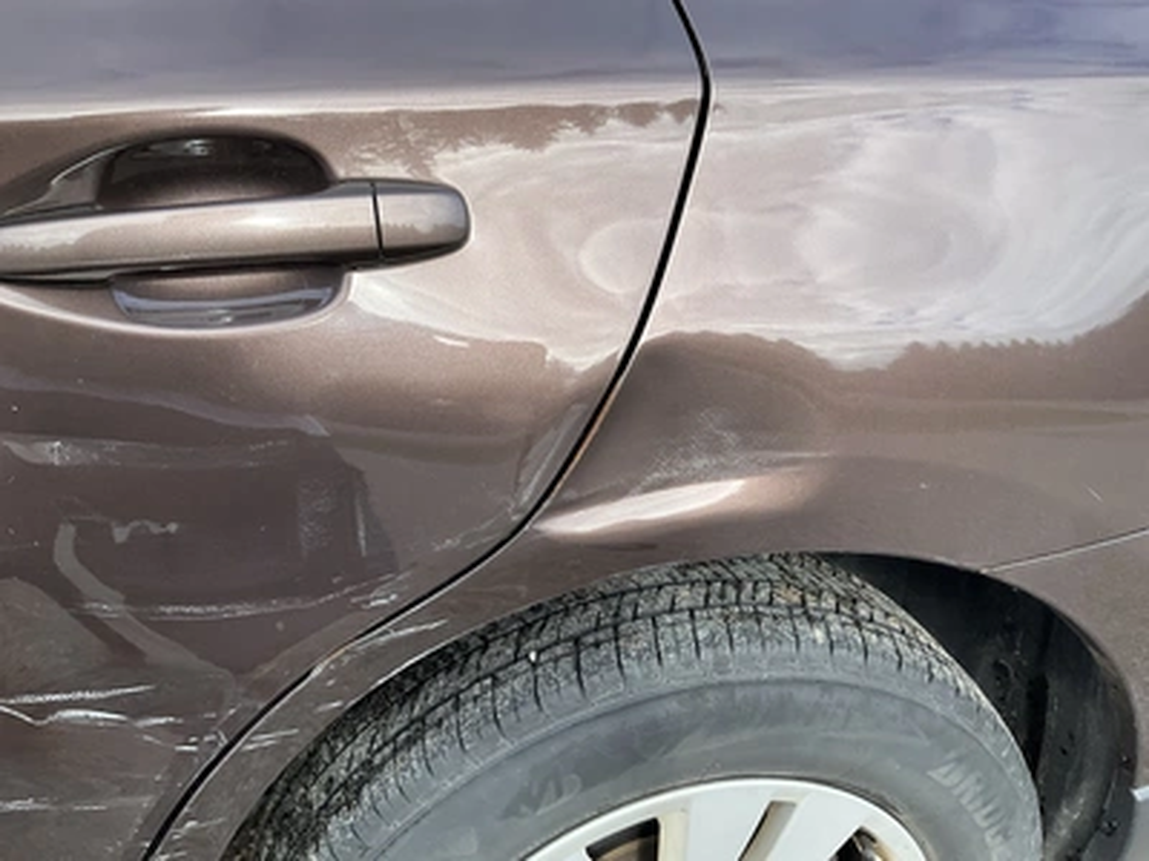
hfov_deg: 61.7
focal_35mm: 29
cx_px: 574
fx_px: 963
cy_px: 430
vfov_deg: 48.2
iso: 25
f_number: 1.8
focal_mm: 3
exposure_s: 1/362
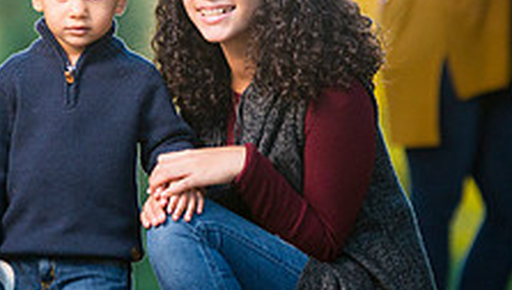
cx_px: 214
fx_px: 7434
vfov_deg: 2.2
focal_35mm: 547
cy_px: 76
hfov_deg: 3.9
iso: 1000
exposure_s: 1/400
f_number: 2.8
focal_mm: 175
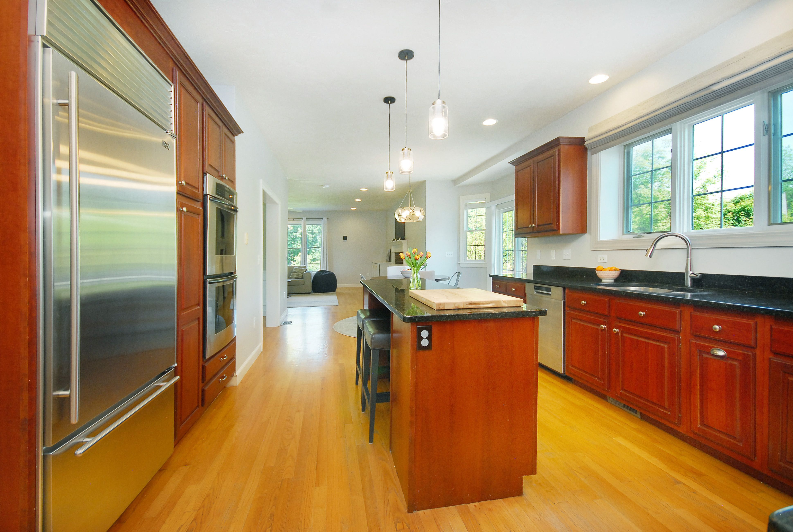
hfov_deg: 100.3
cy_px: 266
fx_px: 331
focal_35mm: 15
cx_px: 396
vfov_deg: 77.6
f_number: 5
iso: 500
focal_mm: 10
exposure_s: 1/60
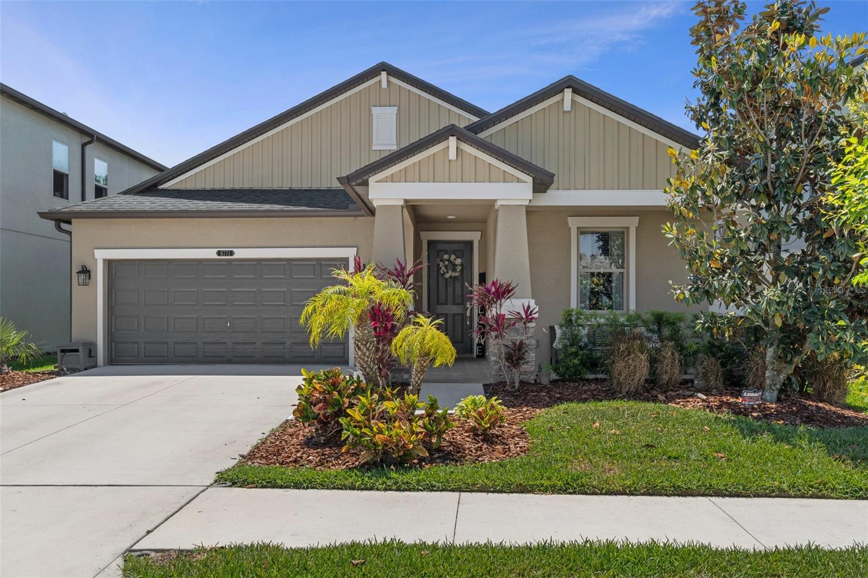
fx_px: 723
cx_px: 434
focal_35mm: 30
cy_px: 289
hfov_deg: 61.9
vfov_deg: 43.6
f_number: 8
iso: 320
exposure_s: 1/250
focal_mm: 20
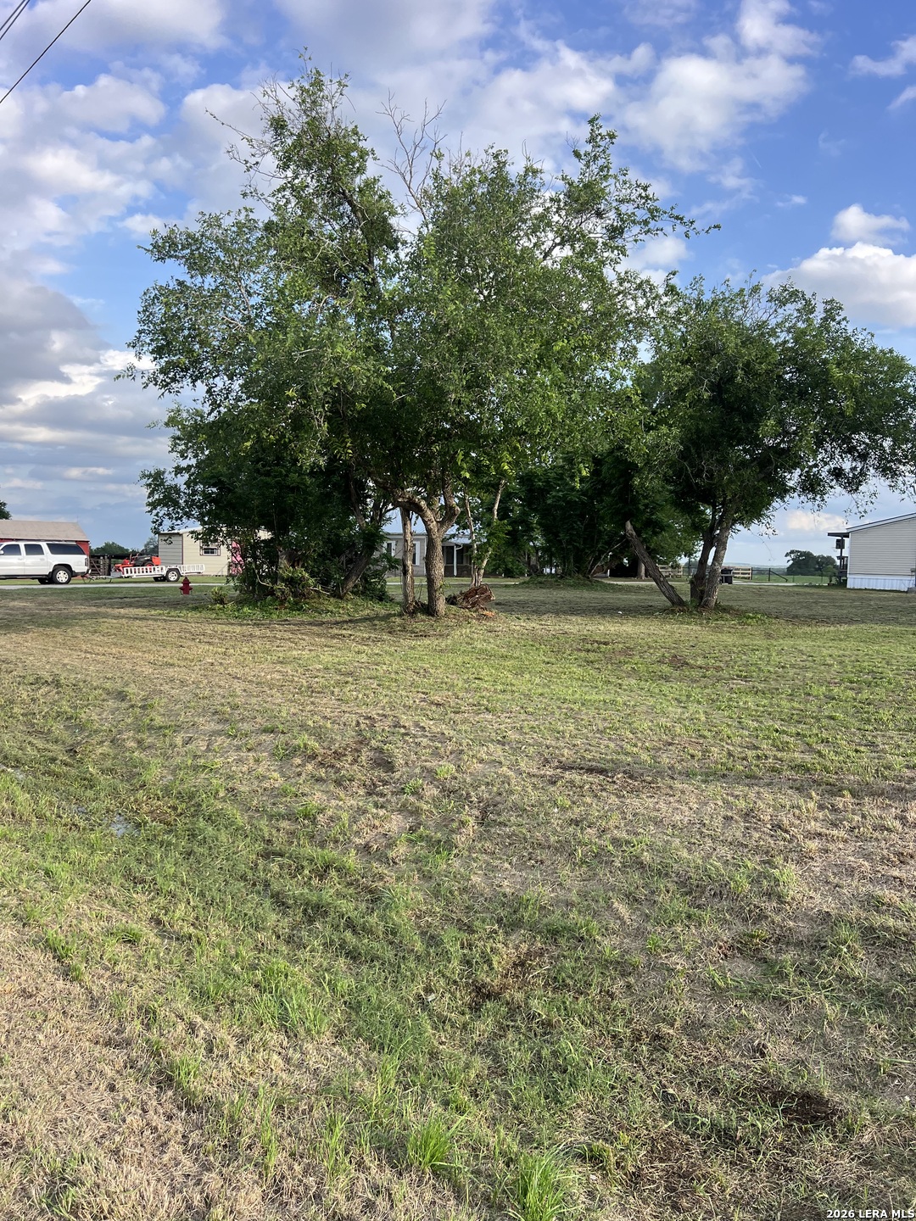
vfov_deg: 67.3
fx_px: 917
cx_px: 458
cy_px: 610
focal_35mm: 26
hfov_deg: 53.1
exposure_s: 1/1100
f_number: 1.5
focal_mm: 5.7
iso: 50
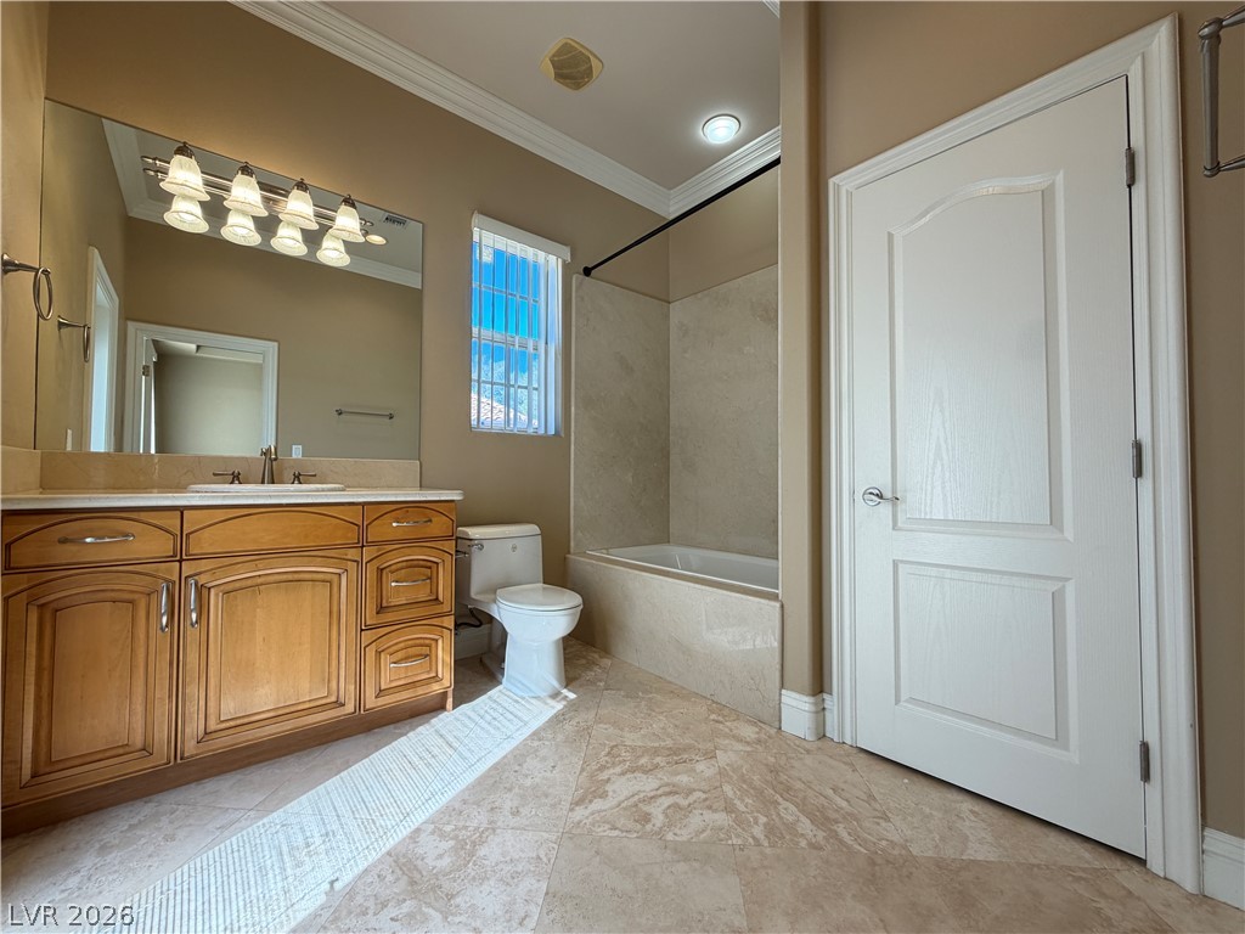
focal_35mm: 14
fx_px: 504
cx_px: 622
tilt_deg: +2.6
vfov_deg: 85.7
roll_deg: +0.3
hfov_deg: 102.1
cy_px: 467
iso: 100
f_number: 2.2
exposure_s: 1/120
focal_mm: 2.22
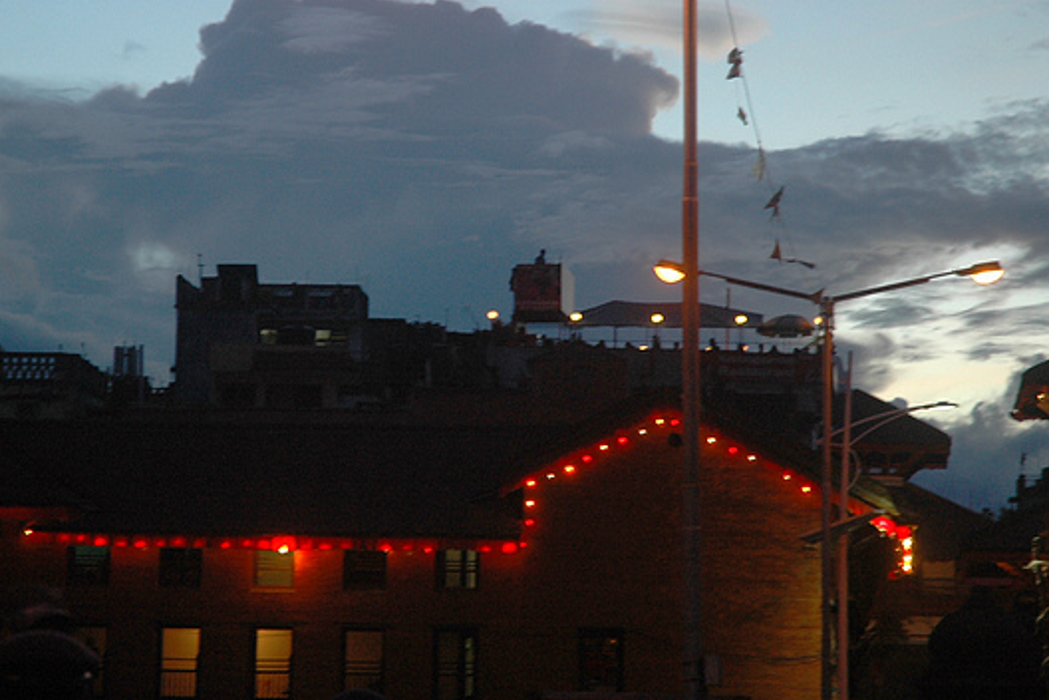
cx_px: 439
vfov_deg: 9.9
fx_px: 4050
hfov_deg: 14.8
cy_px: 287
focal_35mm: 139
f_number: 4.5
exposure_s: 1/13
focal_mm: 70
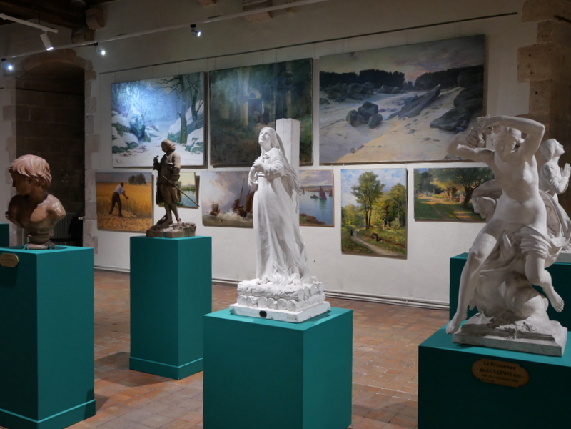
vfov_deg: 44.2
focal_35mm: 32
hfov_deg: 56.8
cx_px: 286
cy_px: 214
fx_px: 528
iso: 640
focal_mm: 16
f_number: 3.9
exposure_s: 1/60
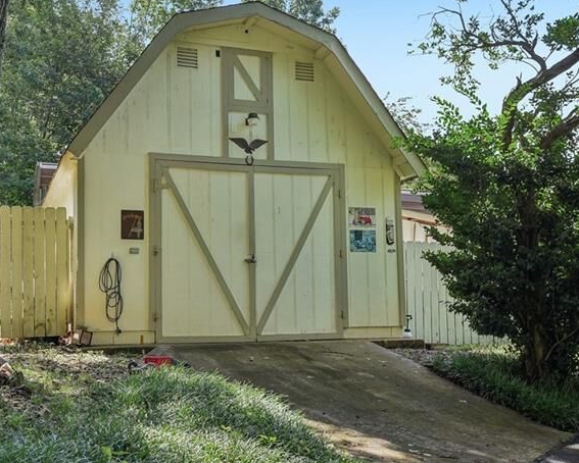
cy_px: 256
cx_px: 225
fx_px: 703
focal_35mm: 41
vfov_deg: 36.5
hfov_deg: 44.5
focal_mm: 31
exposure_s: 1/400
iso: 800
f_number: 8
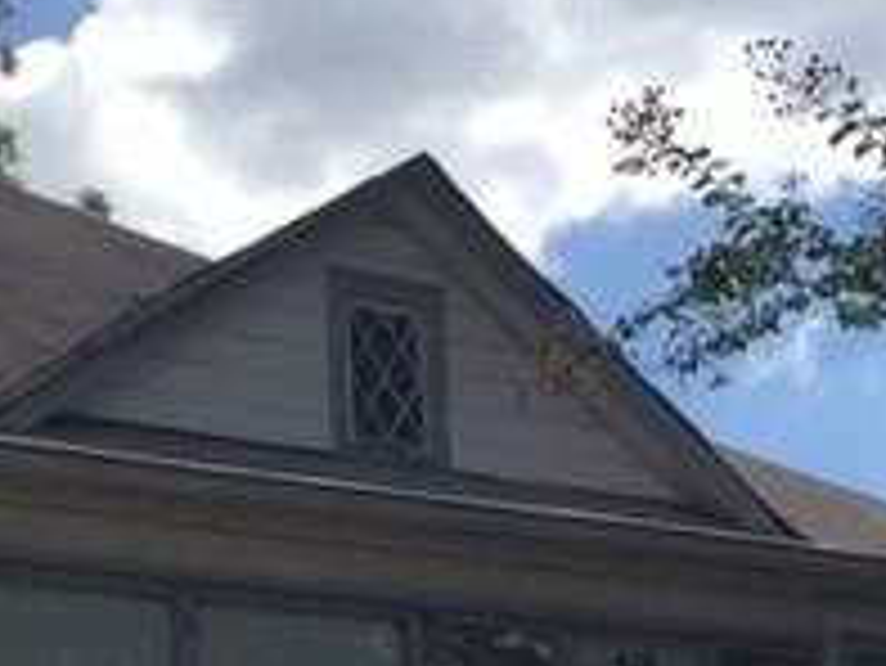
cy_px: 756
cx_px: 319
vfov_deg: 15.3
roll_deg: +1.2
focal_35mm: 94
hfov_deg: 20.8
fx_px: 2407
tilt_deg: +6.7
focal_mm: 4.15
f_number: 2.2
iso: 32
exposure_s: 1/2326
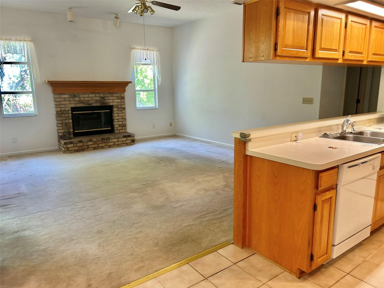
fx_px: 288
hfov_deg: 67.3
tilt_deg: -8.5
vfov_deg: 53.1
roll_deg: +1.6
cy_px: 144
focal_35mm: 26
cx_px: 192
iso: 100
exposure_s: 1/60
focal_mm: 5.7
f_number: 1.5
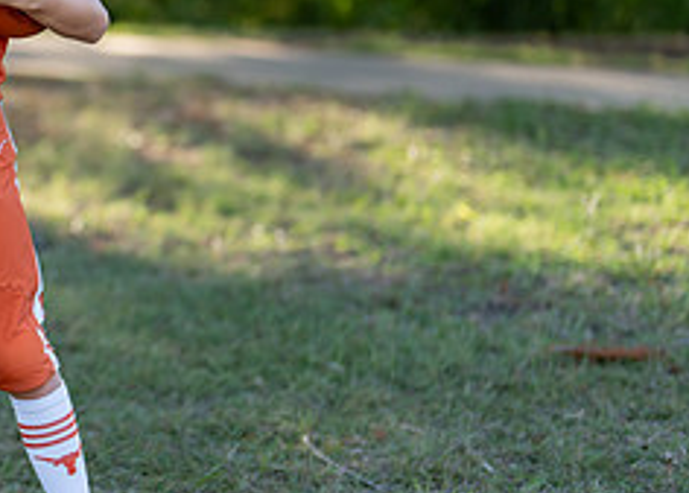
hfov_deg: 14.6
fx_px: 2624
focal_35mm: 134
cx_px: -70
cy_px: 125
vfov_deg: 10.7
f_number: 1.2
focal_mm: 50
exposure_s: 1/1250
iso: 100
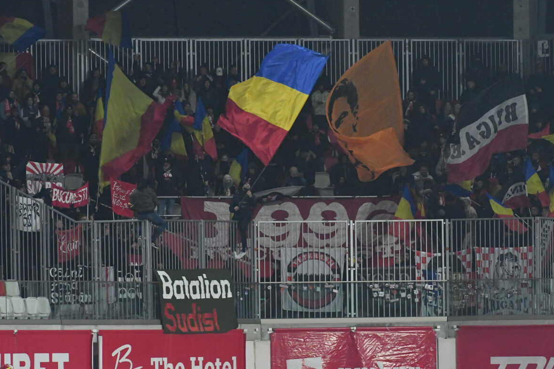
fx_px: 6094
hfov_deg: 5.2
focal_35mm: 396
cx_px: 315
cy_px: 169
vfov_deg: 3.5
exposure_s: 1/1250
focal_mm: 220
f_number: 5
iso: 3200
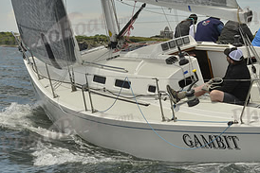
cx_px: 183
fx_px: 1069
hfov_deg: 13.8
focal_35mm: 148
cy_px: 68
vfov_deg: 9.3
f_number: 9
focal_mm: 70
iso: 280
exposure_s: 1/1600
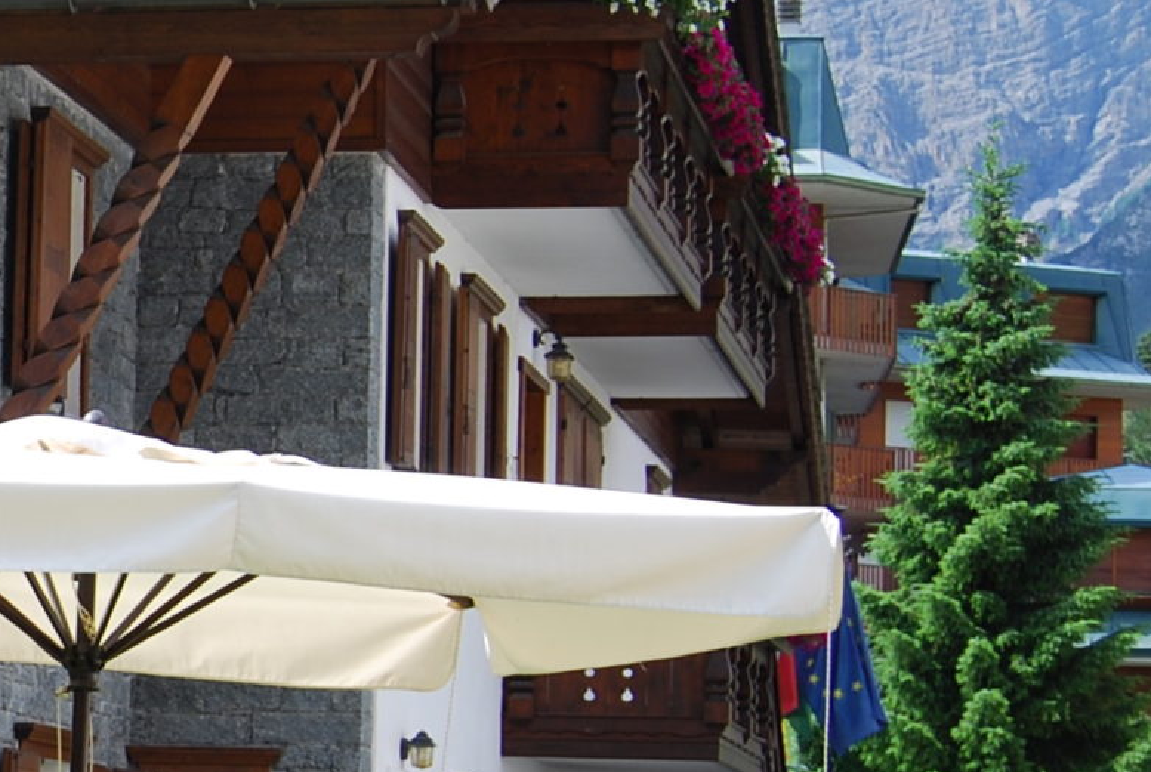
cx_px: -451
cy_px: 535
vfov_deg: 9.3
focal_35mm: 148
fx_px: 4741
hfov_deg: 13.2
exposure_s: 1/200
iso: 100
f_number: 7.1
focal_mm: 30
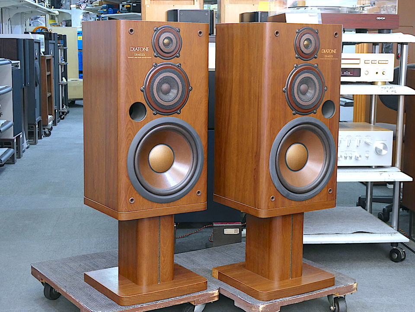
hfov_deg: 33.8
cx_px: 208
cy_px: 156
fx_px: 683
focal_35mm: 57
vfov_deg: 25.7
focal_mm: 10.3
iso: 200
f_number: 4.2
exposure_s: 1/6
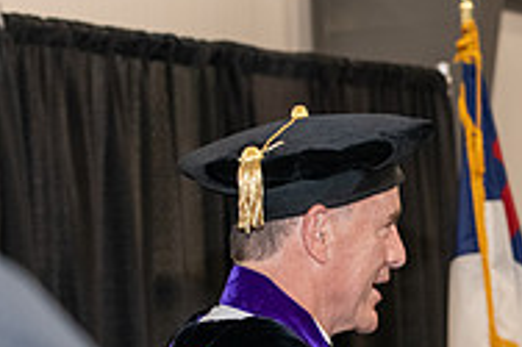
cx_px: 580
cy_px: 340
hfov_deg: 9.4
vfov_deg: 6.3
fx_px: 3129
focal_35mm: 216
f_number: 5
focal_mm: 70
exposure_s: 1/200
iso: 2500
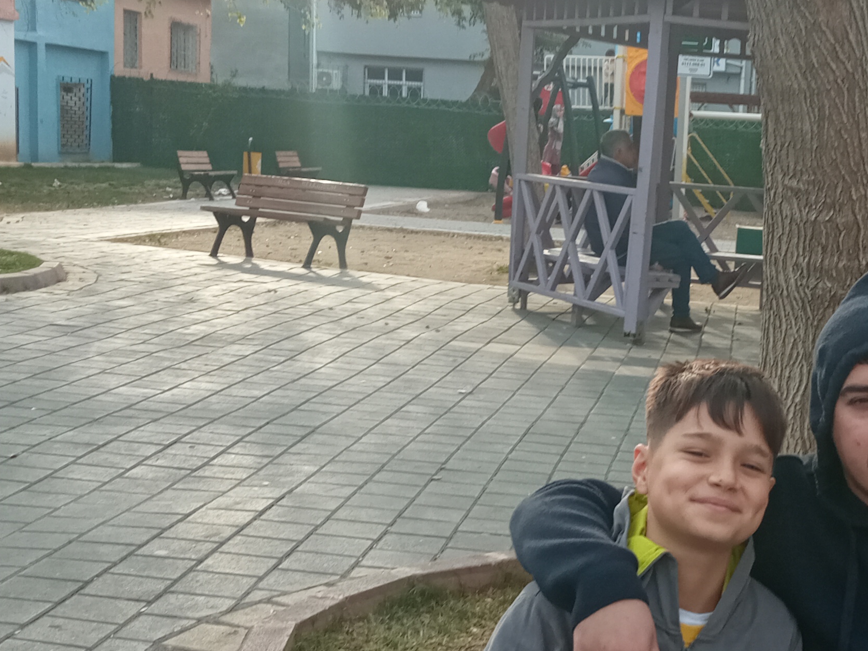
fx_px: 1680
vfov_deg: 21.9
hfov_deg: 28.4
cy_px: 426
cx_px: 681
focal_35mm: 67
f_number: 2.2
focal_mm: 3.79
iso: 111
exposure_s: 1/260
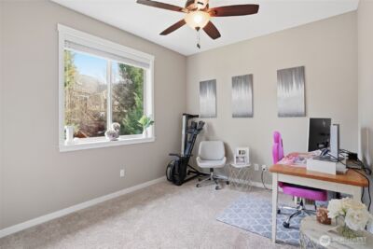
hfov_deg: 93.3
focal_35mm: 17
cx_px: 186
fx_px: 176
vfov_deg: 70.5
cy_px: 124
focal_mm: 17
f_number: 9
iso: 320
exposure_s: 1/15
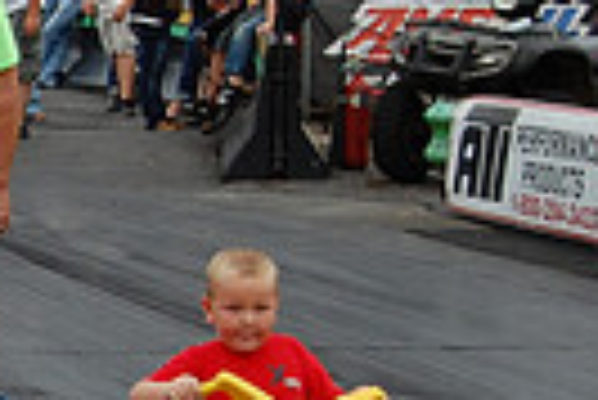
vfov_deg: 5.5
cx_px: -629
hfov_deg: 7.9
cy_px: 387
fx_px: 4124
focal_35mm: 248
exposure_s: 1/1000
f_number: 5
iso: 250
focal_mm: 38
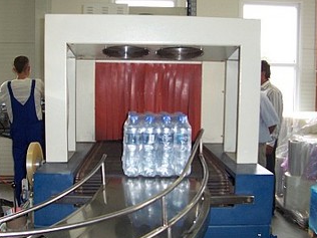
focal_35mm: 43
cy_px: 110
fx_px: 394
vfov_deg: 33.6
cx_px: 156
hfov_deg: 43.8
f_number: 2.7
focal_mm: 5.6
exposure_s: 1/60
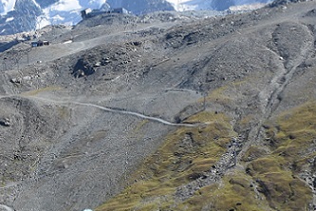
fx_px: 904
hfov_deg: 19.1
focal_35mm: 103
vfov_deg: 13.1
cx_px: -19
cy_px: 211
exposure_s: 1/800
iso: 400
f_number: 9
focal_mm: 20
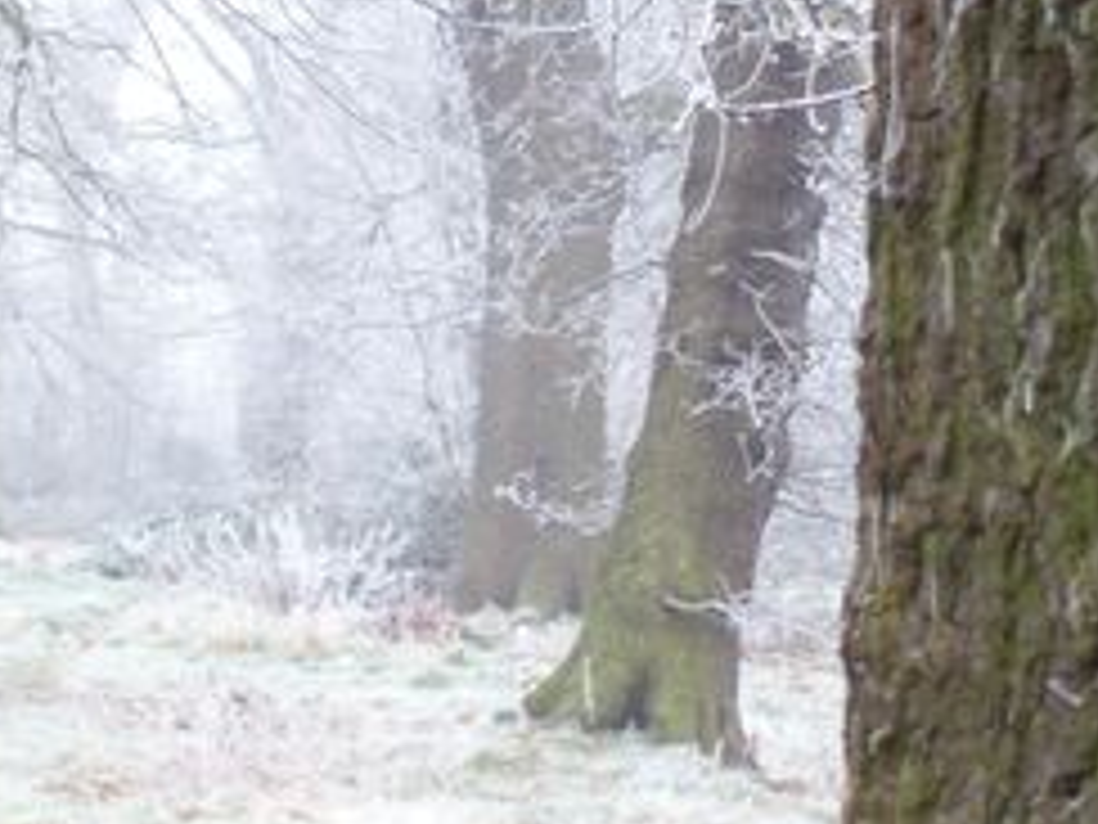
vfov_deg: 7.6
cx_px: 446
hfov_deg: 10.1
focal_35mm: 195
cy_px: 176
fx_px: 6185
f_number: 4.8
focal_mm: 18
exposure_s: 1/19.8
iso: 160
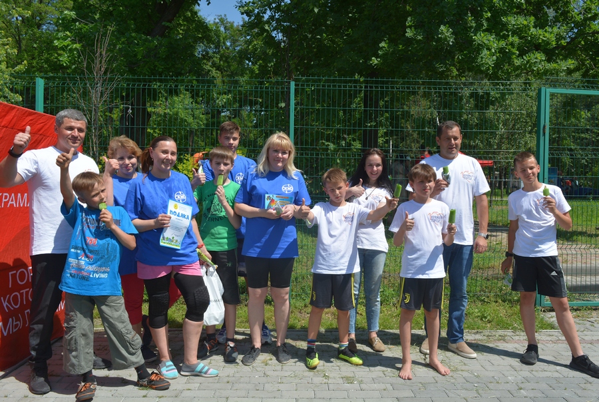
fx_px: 450
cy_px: 201
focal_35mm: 27
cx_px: 300
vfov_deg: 48.1
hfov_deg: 67.3
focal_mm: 18
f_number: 9
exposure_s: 1/320
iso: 100
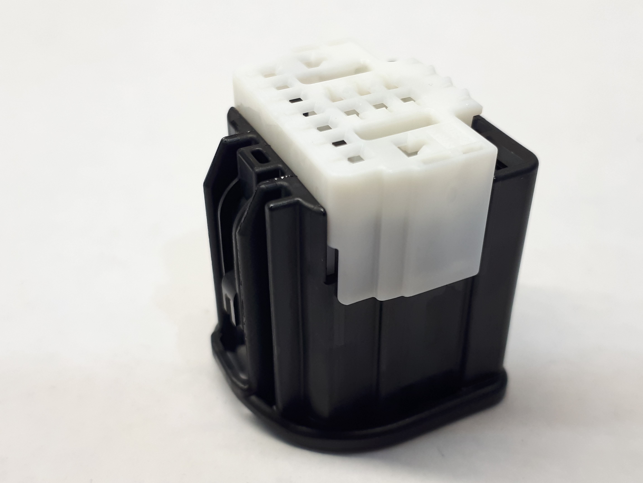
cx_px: 322
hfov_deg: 65.3
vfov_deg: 51.4
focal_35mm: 27
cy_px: 242
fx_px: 502
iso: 64
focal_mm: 3.6
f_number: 1.9
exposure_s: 1/100
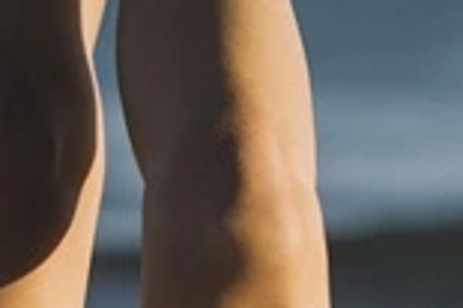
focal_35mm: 285
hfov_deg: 7.2
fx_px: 3661
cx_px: 243
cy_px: -333
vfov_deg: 4.7
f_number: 1.4
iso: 64
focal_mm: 50
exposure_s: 1/8000
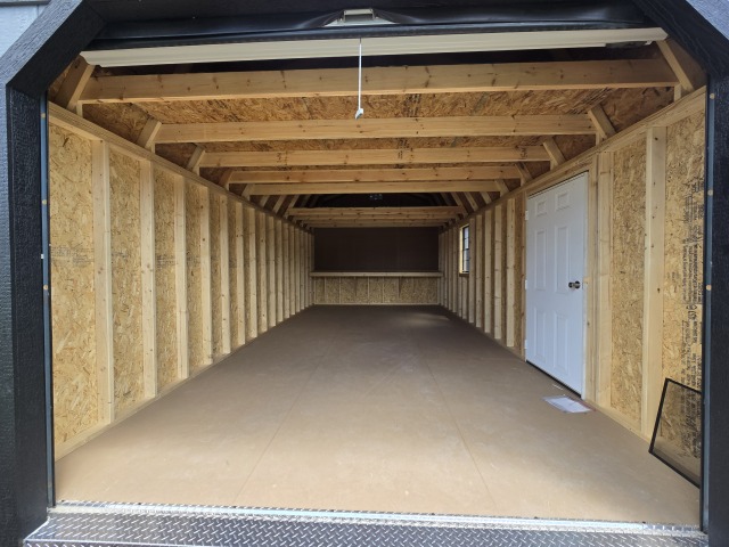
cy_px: 274
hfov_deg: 106.2
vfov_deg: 89.9
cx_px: 364
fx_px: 274
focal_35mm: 13
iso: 50
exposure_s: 1/392
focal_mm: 2.2
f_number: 2.2
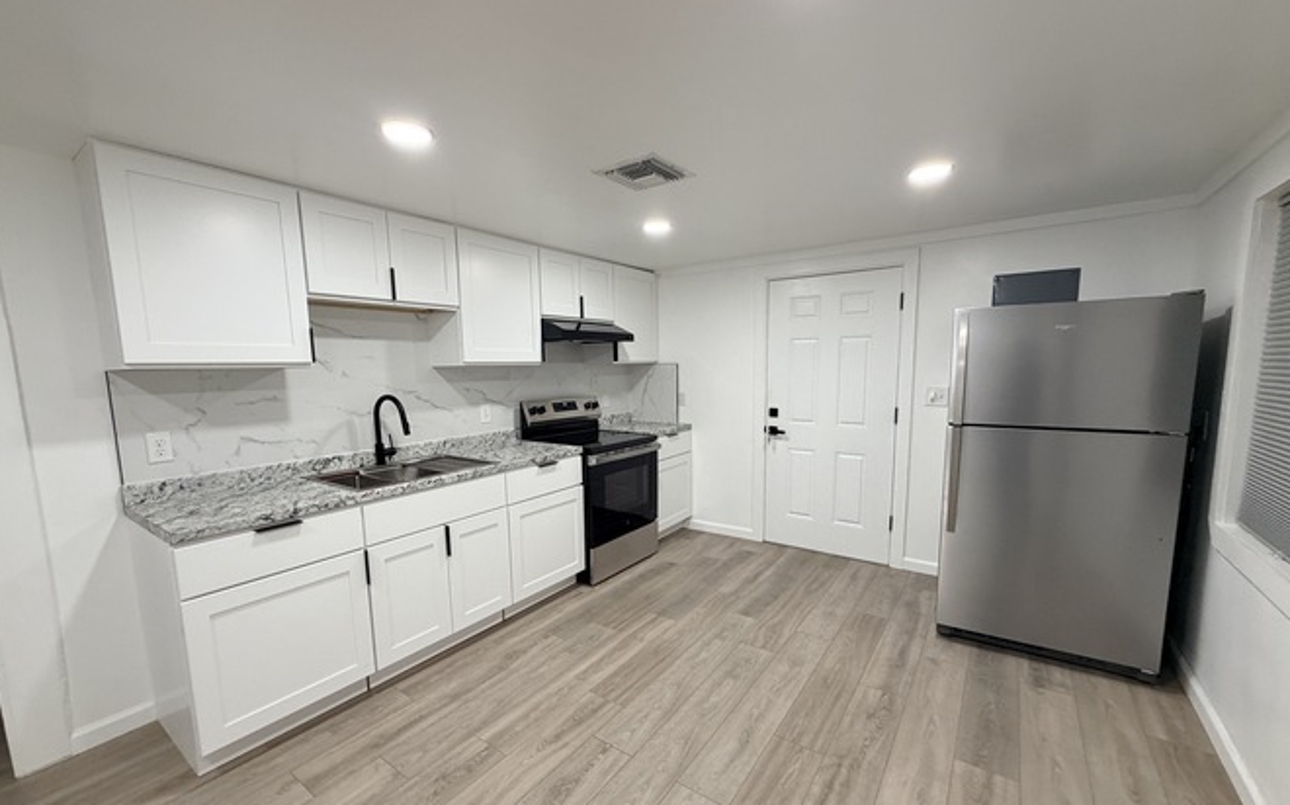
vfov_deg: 74.6
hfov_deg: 101.5
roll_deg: +1.1
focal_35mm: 15
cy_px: 434
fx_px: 527
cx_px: 642
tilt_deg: -7.4
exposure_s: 1/120
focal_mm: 2.22
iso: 250
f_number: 2.2
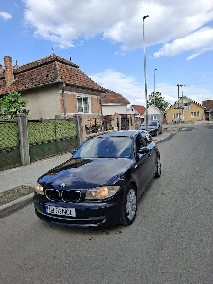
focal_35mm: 23
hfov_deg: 58.9
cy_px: 142
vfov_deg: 73.9
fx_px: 189
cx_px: 106
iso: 50
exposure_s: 1/1250
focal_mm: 5.54
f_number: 1.8
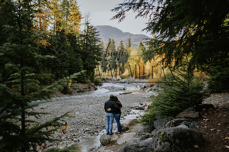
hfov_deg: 54.5
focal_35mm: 35
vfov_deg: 37.8
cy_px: 76
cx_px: 114
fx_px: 223
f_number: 1.8
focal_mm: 35
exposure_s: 1/1600
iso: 400
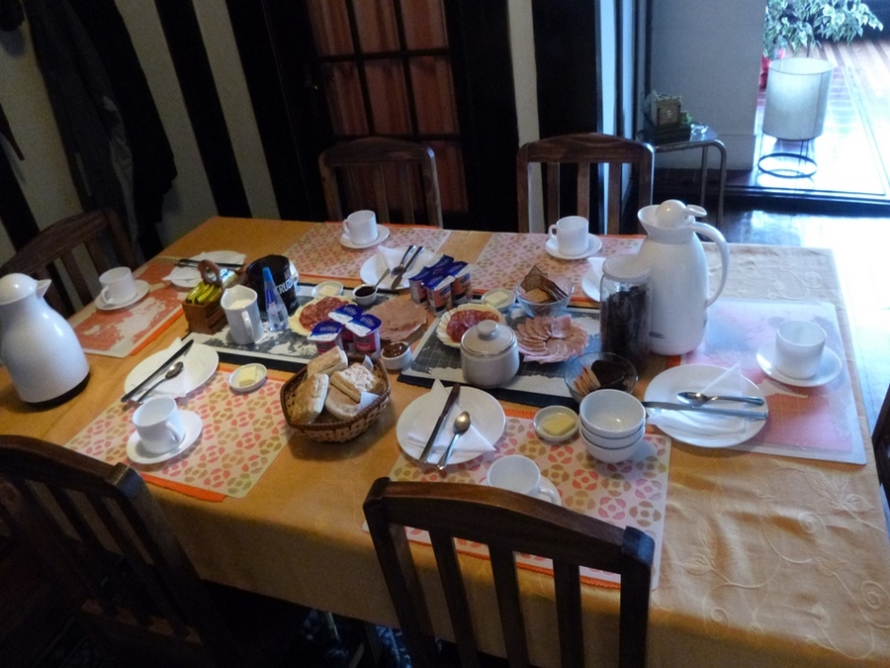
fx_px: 668
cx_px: 445
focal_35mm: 26
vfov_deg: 53.1
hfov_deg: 67.3
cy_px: 334
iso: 640
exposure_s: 1/8
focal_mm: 4.5
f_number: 3.9
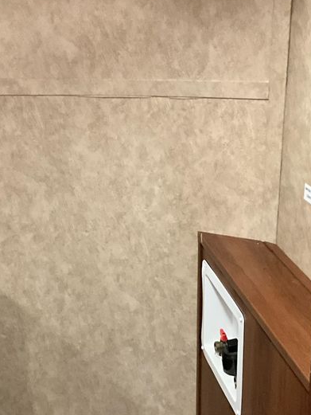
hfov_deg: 25.6
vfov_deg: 33.6
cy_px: 256
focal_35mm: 57
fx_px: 683
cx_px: 126
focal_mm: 3
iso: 500
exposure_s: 1/30
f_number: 1.8
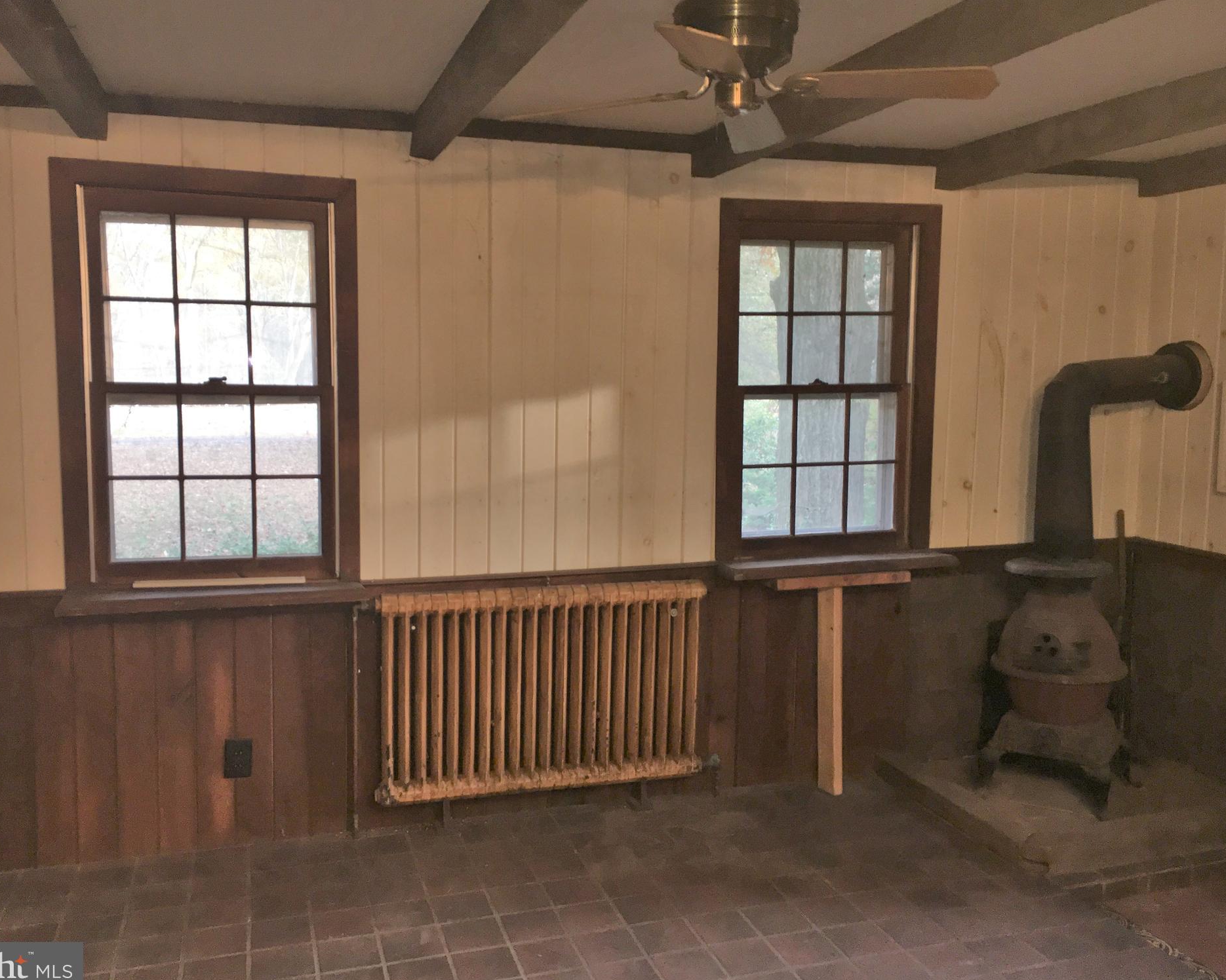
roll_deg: -1.3
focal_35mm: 31
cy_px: 493
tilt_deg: -6.4
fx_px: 1125
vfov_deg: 47.1
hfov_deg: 57.2
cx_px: 591
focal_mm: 4.15
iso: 64
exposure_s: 1/17
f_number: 2.2
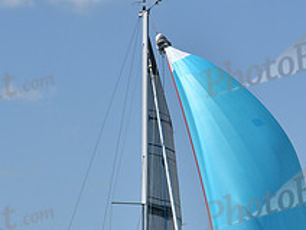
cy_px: 289
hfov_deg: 6.3
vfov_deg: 4.7
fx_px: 2793
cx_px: 129
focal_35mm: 316
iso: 320
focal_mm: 120
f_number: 10
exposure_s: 1/1250
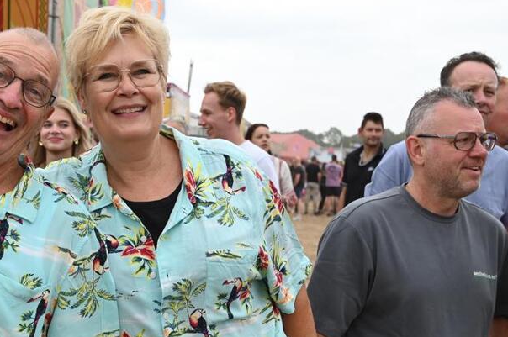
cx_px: 172
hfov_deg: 29.1
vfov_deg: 19.6
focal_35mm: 69
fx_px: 972
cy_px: 229
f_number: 7.1
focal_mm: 42
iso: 320
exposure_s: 1/200
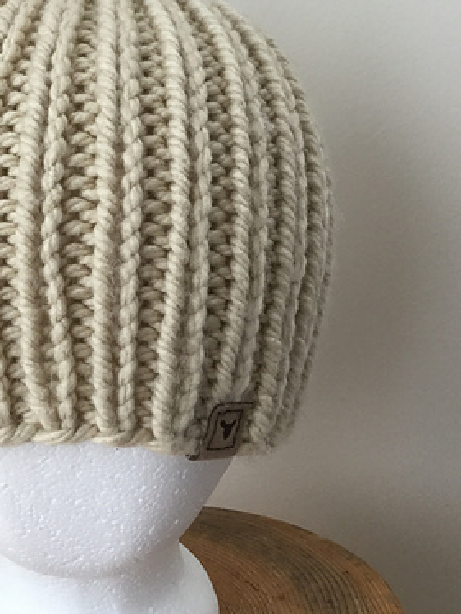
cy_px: 256
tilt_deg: -14.4
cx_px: 100
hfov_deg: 27.1
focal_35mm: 53
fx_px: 940
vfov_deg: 36.1
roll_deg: -0.1
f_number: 2.4
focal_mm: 3.3
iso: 64
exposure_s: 1/30
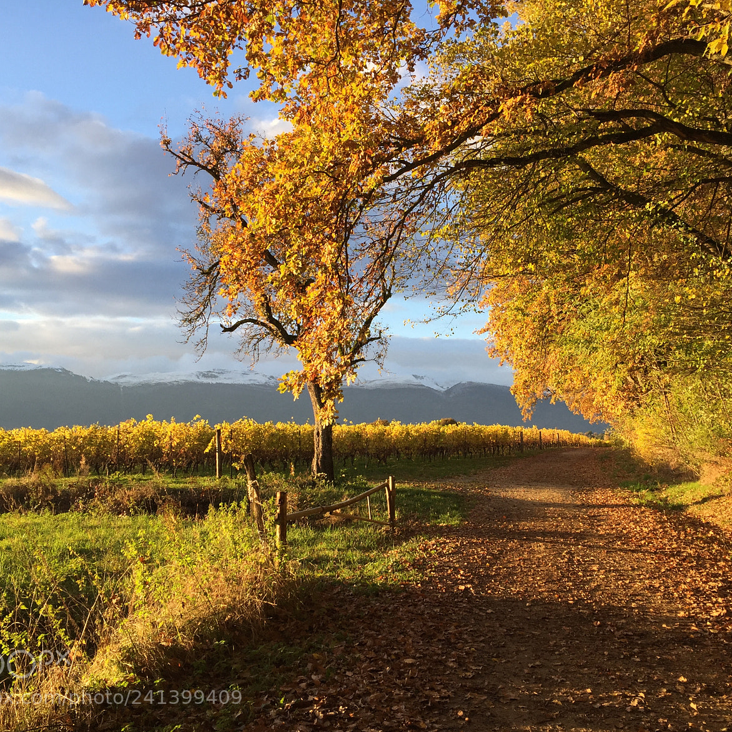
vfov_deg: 47.2
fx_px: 837
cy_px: 372
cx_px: 415
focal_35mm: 35
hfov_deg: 47.1
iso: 32
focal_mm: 4.15
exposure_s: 1/373
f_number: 2.2
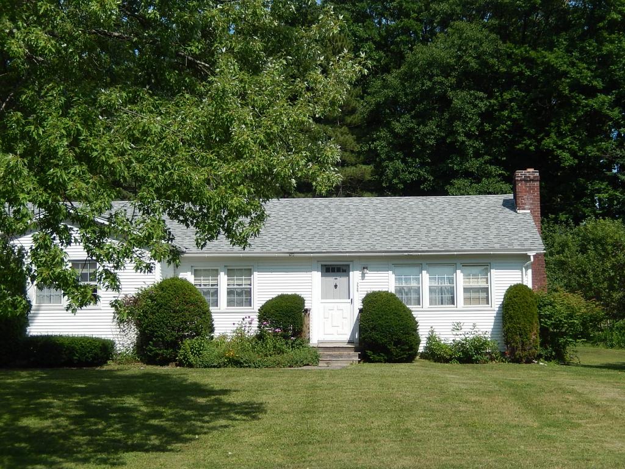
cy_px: 234
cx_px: 312
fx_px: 1047
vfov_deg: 25.2
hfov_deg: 33.2
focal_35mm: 58
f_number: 4.6
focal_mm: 10.4
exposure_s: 1/800
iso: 125
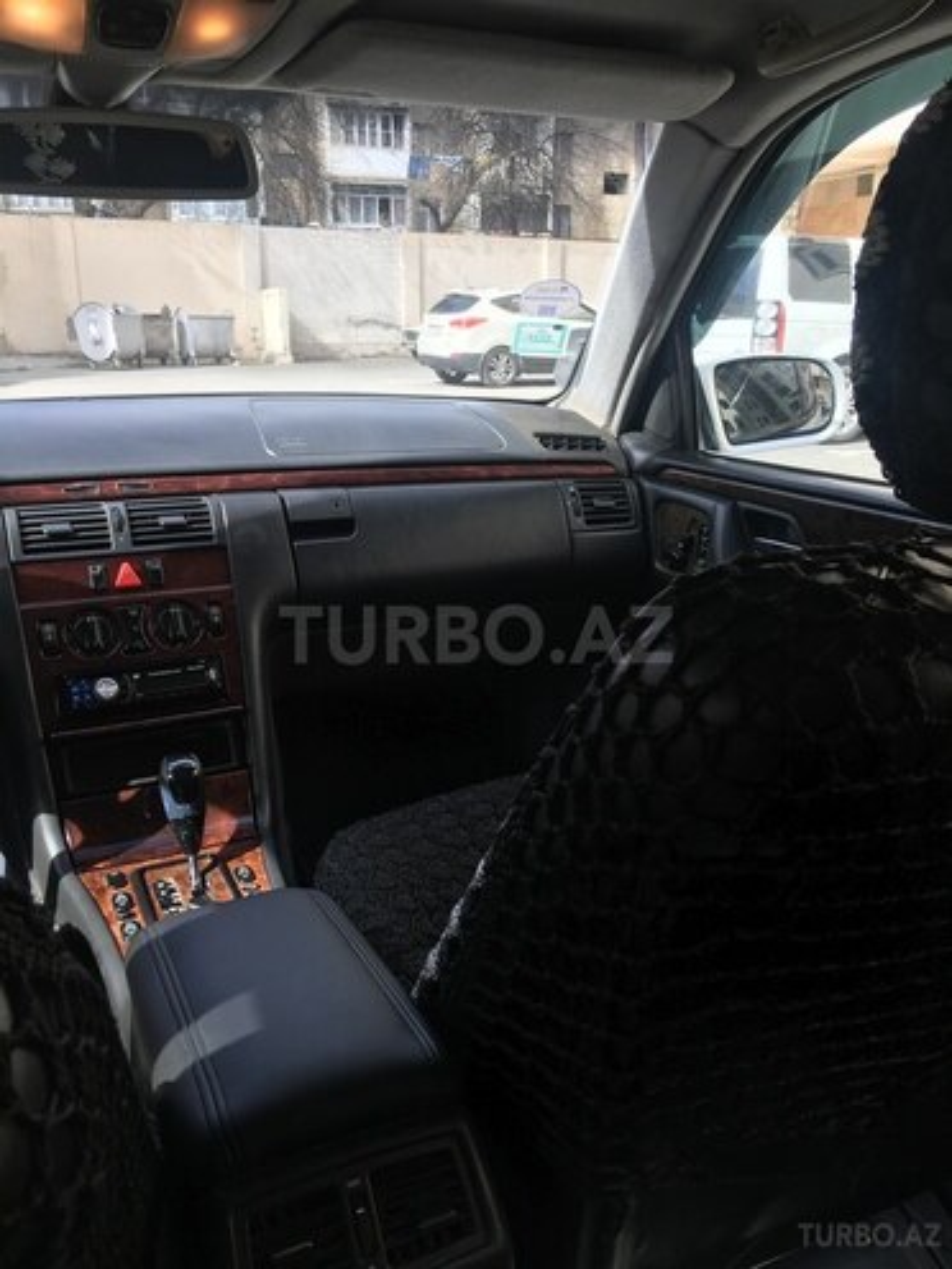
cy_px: 634
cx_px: 476
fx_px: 1063
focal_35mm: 29
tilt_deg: -15.8
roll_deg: -0.1
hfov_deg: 48.2
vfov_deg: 61.7
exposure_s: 1/319
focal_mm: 4.15
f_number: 2.2
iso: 25
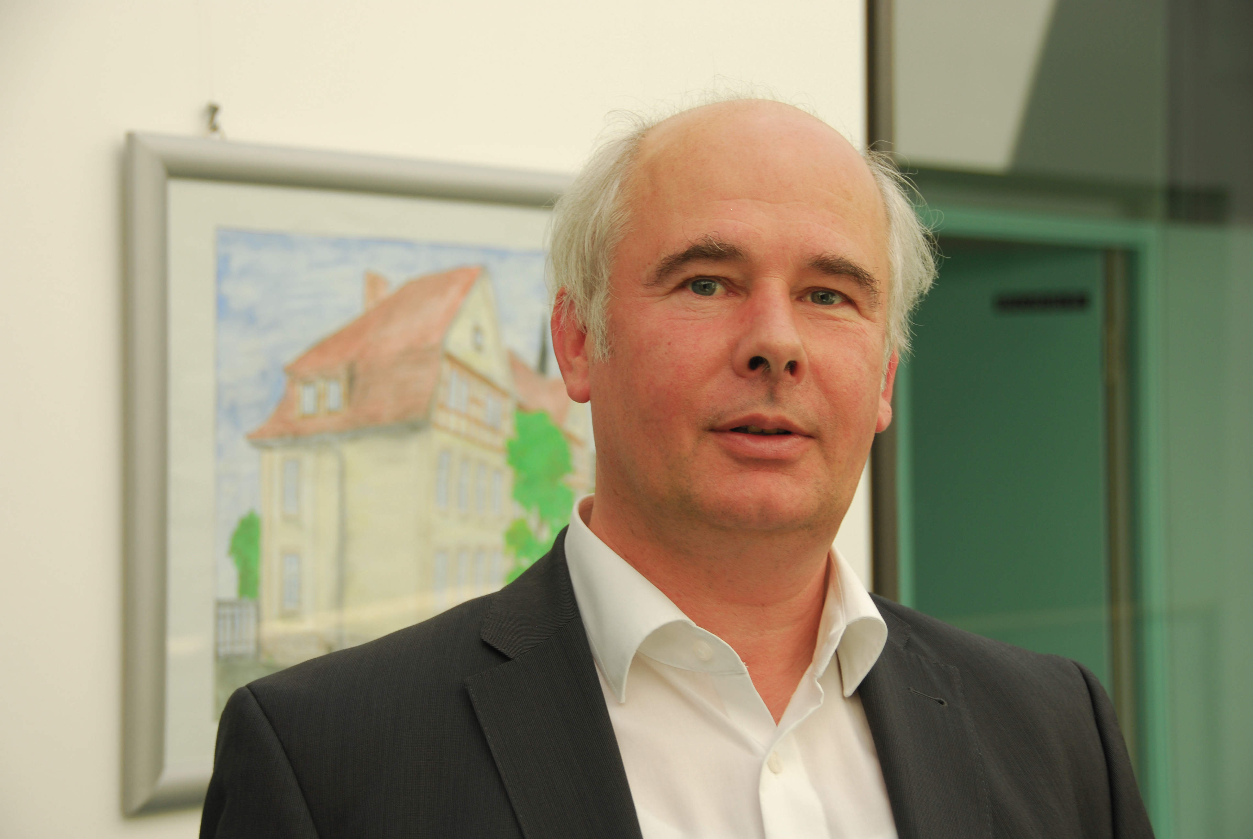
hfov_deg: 24.2
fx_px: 2927
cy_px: 420
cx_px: 626
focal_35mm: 84
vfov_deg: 16.3
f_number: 5
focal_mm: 56
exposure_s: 1/160
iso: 125
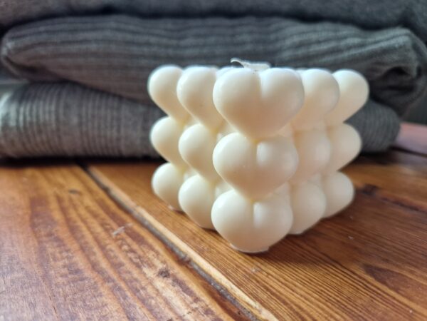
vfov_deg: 58.9
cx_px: 214
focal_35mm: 23
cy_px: 160
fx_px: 284
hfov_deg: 73.9
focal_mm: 5.4
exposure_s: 1/100
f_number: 1.8
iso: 125
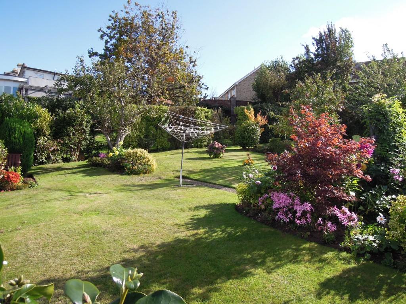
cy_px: 152
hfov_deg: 71.6
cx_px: 203
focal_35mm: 24
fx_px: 281
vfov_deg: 56.8
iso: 160
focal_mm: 4.3
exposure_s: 1/1250
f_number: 2.8
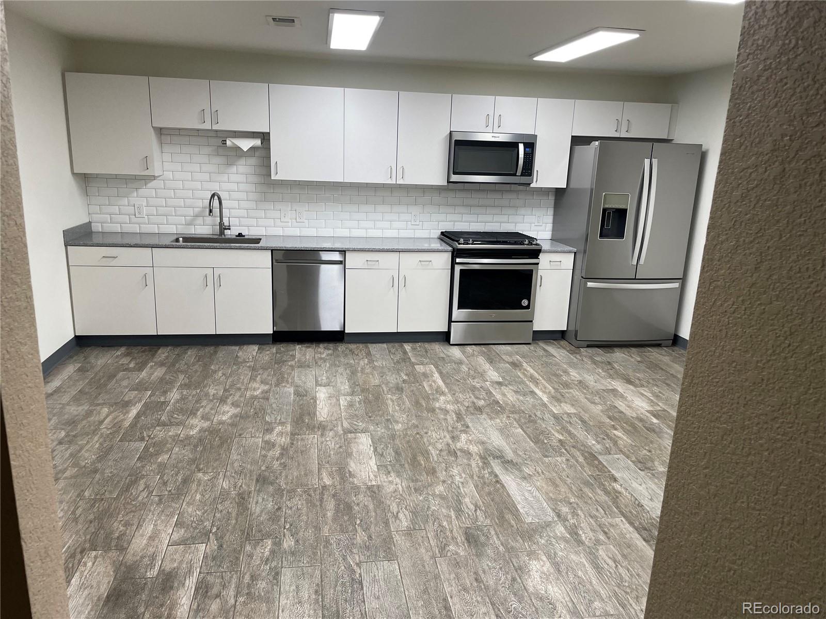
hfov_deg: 67.3
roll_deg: -3.3
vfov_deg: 53.1
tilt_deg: -15.2
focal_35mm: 26
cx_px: 413
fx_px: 620
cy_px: 310
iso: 100
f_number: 1.6
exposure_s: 1/120
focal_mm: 4.2
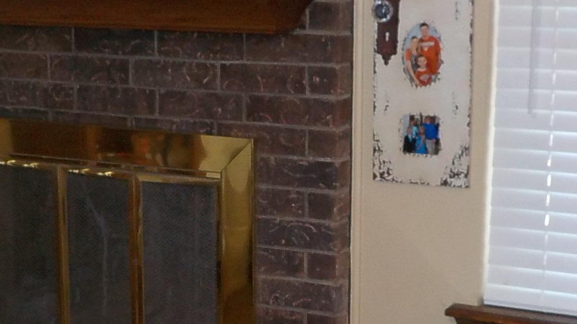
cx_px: 266
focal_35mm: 82
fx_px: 1254
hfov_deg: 25.9
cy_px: 205
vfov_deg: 14.7
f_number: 3.3
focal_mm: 4.1
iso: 200
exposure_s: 1/30
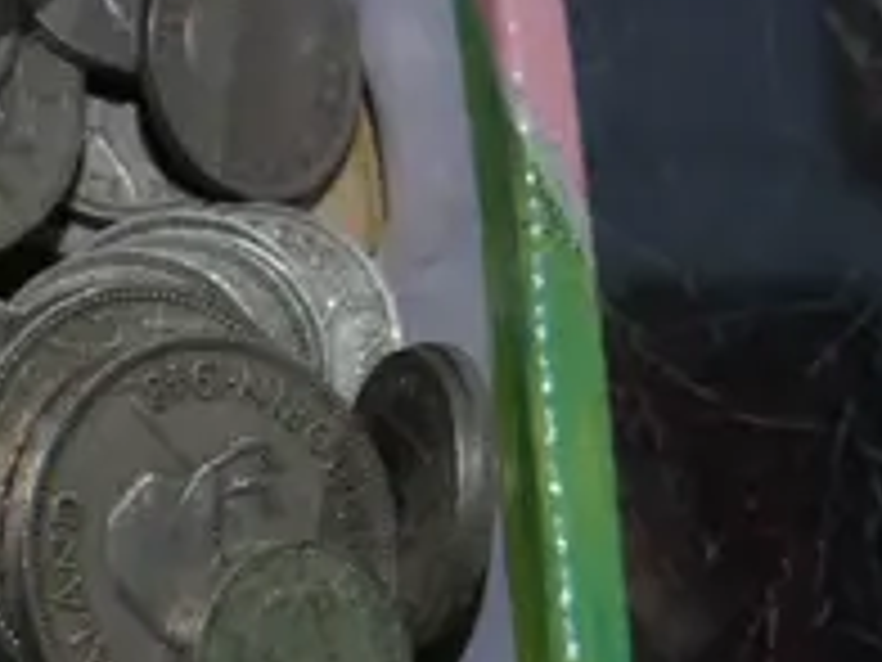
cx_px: -1130
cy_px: 793
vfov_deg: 6.4
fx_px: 5860
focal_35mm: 230
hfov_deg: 8.0
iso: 200
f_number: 4.7
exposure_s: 1/100
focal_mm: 22
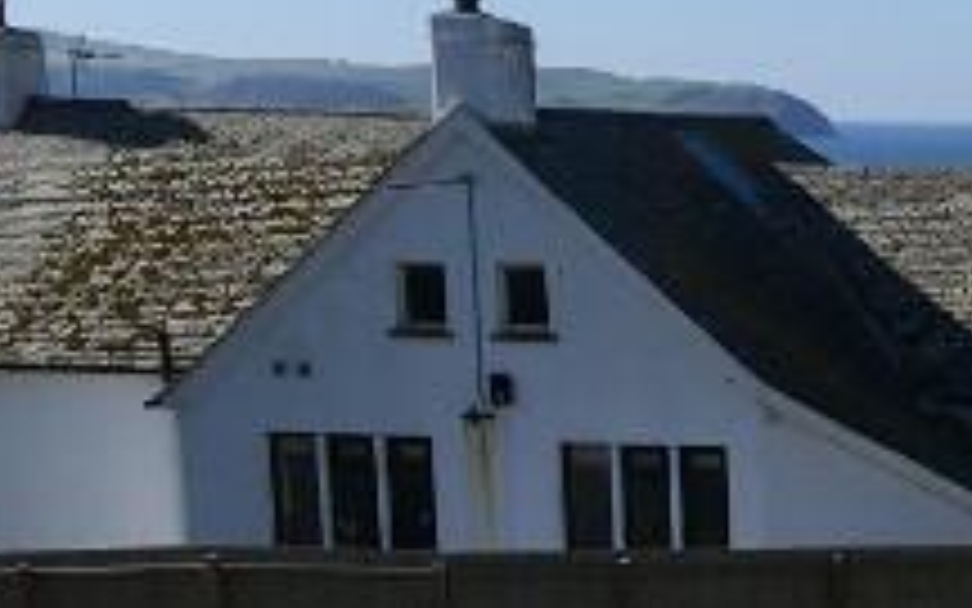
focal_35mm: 146
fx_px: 3868
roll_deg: -0.1
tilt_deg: -13.8
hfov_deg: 13.2
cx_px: 1620
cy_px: 995
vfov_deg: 8.7
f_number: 2.2
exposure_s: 1/1748
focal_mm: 4.15
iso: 25
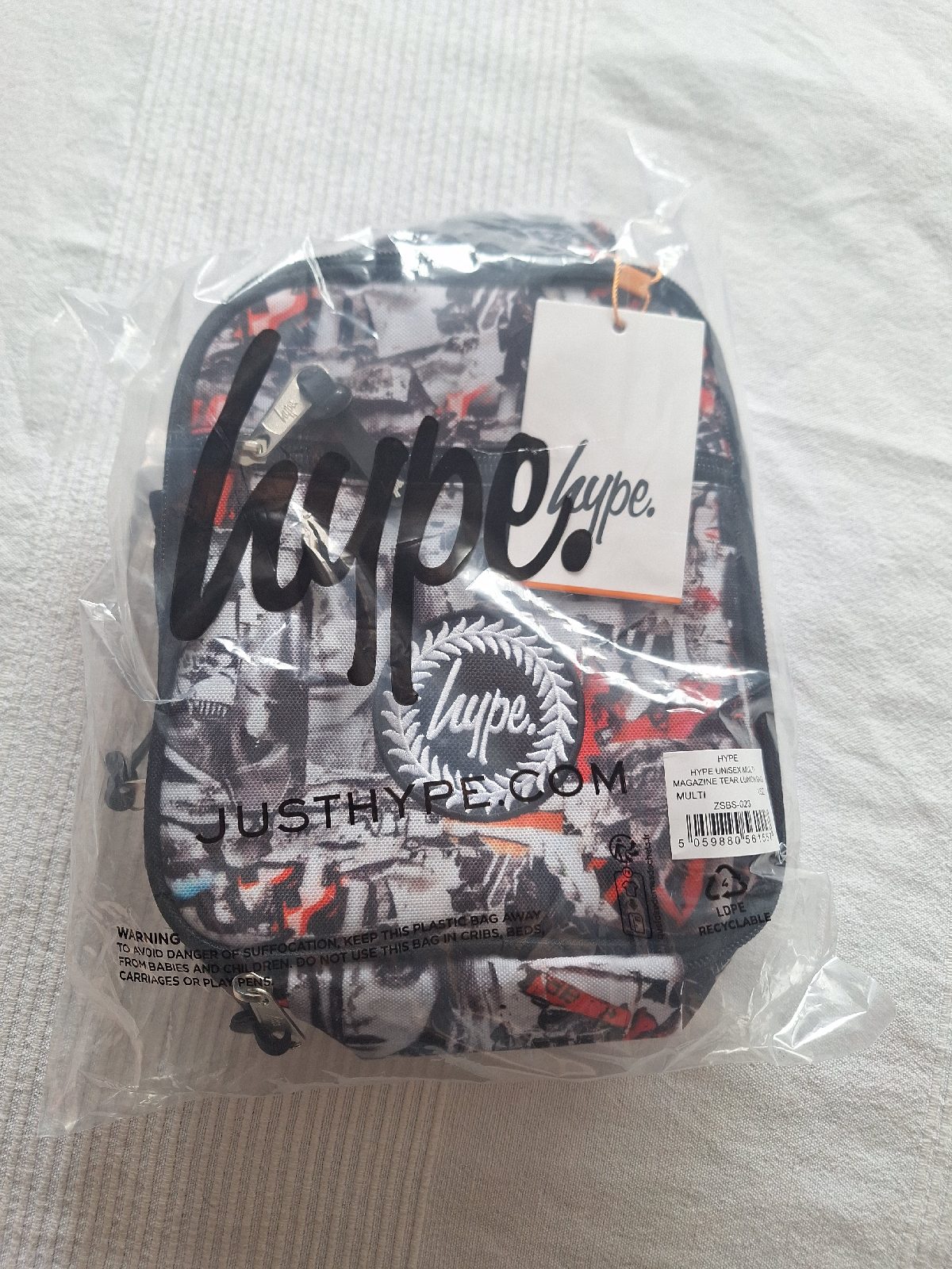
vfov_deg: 73.9
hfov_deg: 58.9
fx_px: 843
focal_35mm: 23
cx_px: 476
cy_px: 634
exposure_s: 1/50
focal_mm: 5.54
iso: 50
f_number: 1.8
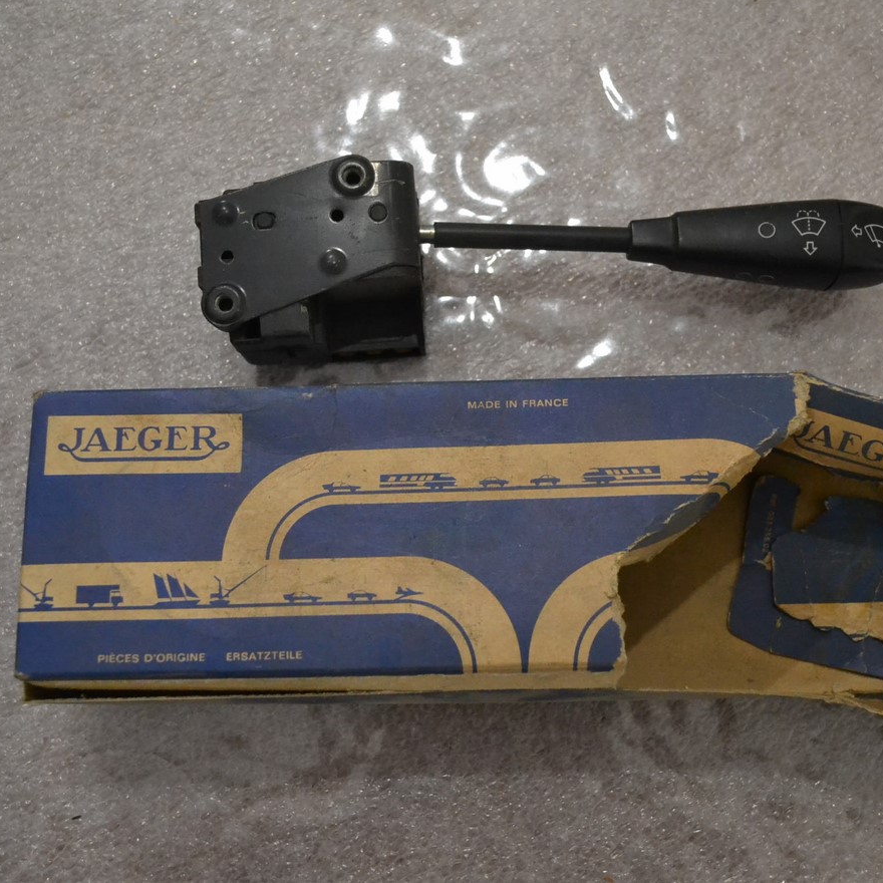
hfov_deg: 39.1
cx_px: 475
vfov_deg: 39.2
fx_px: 1241
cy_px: 432
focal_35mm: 43
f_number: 4
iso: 3200
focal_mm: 22
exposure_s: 1/50
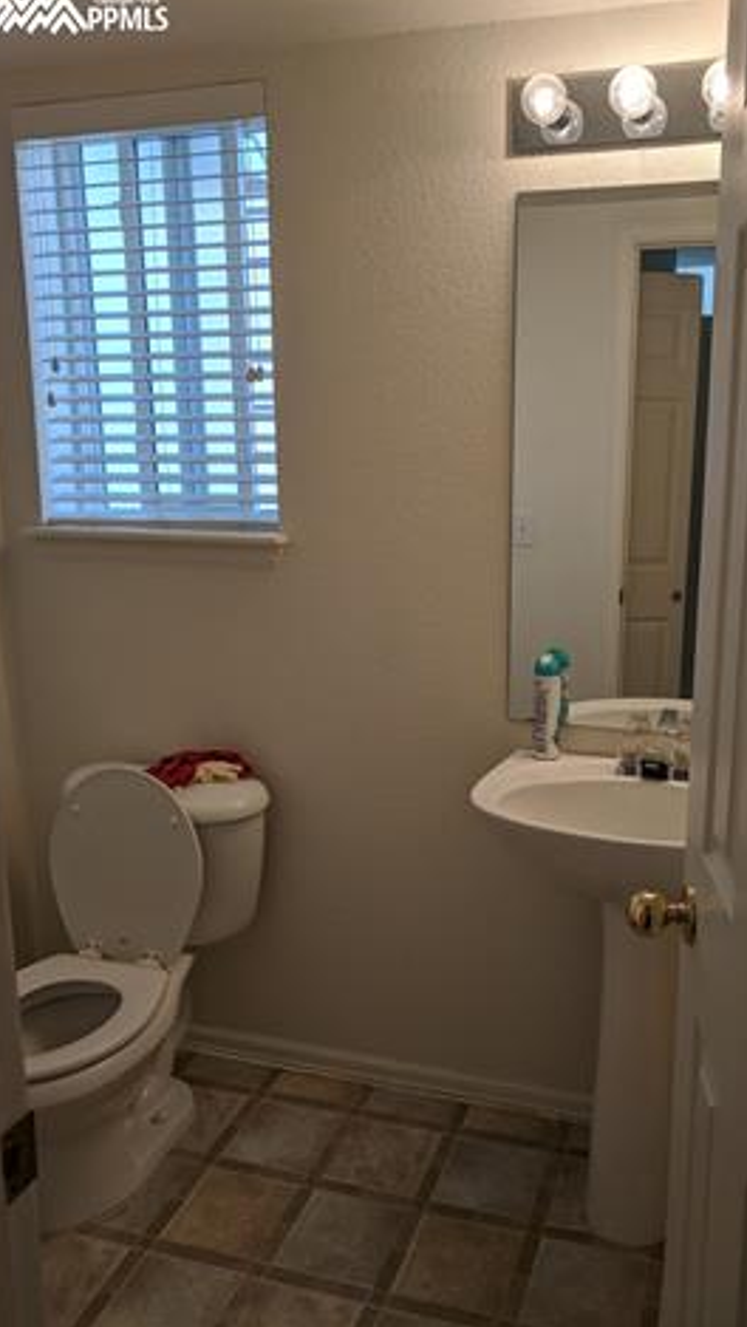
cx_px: 475
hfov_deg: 39.9
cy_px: 654
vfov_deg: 66.1
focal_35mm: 29
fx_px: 1021
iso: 53
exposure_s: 1/120
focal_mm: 4.67
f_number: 2
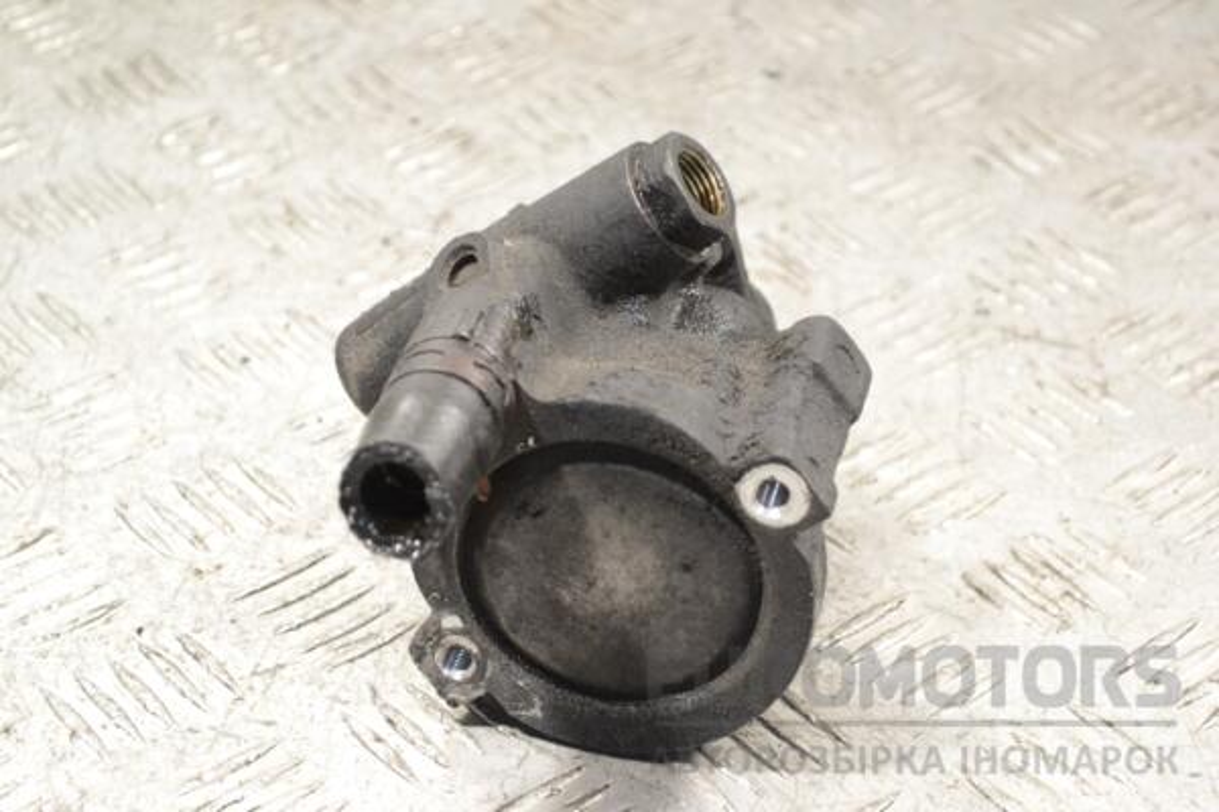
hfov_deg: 24.6
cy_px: 406
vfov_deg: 16.6
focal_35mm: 82
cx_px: 610
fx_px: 2793
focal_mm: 55
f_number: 6.3
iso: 3200
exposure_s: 1/160
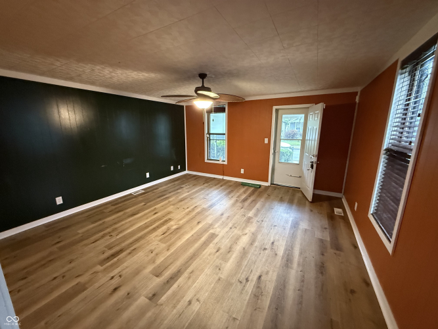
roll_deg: +0.2
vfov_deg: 85.7
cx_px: 219
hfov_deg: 102.1
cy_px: 164
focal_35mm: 14
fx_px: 177
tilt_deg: -12.1
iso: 800
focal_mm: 2.22
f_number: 2.2
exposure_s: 1/60
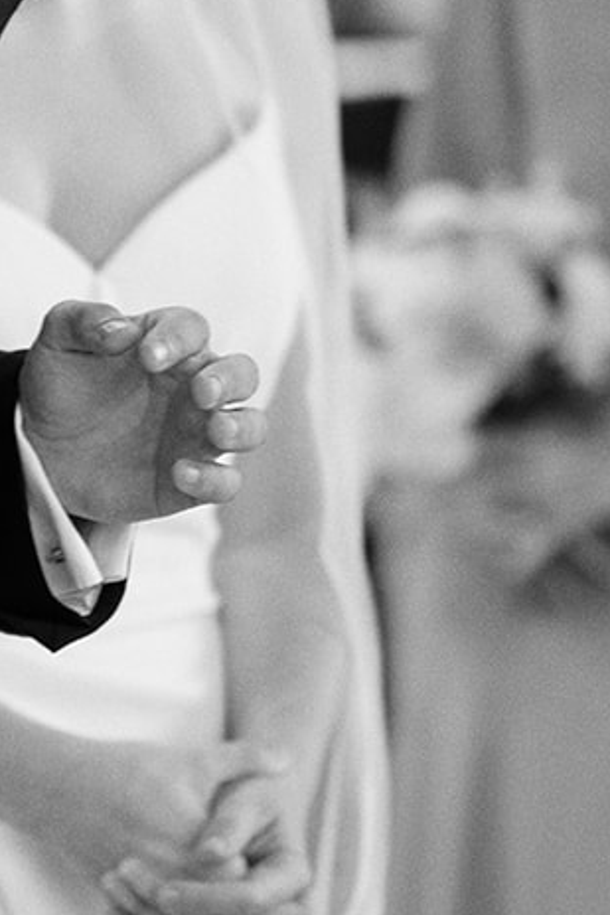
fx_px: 7365
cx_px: -196
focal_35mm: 290
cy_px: 255
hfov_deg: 4.7
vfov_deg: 7.1
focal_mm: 56
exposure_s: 1/150
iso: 125
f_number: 1.2
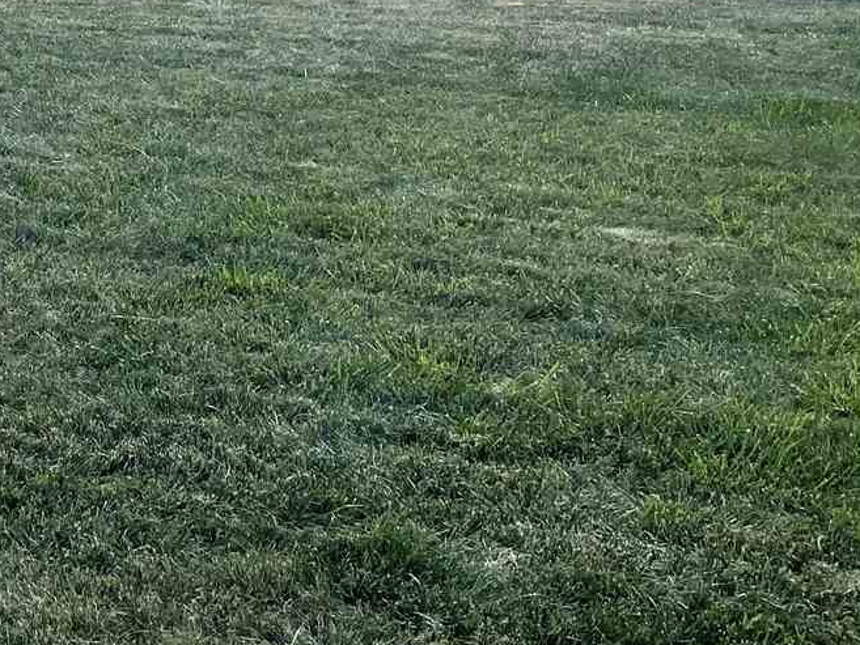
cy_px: -161
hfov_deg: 23.1
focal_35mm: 81
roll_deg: -0.6
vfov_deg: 17.3
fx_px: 2013
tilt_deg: +4.5
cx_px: -5
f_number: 1.6
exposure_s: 1/4831
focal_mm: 4.2
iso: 32
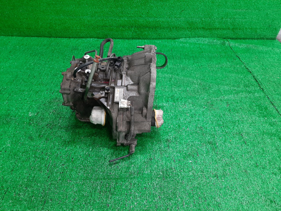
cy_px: 106
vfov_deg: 53.1
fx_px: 211
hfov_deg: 67.3
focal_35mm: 26
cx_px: 140
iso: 103
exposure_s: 1/50
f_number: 1.7
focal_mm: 3.93
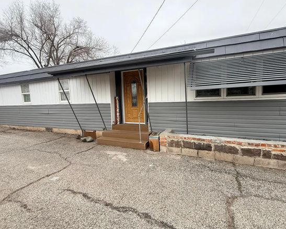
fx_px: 135
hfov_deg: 92.8
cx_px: 159
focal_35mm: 16
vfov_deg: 80.3
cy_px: 112
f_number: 2.2
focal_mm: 2.22
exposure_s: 1/308
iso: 50
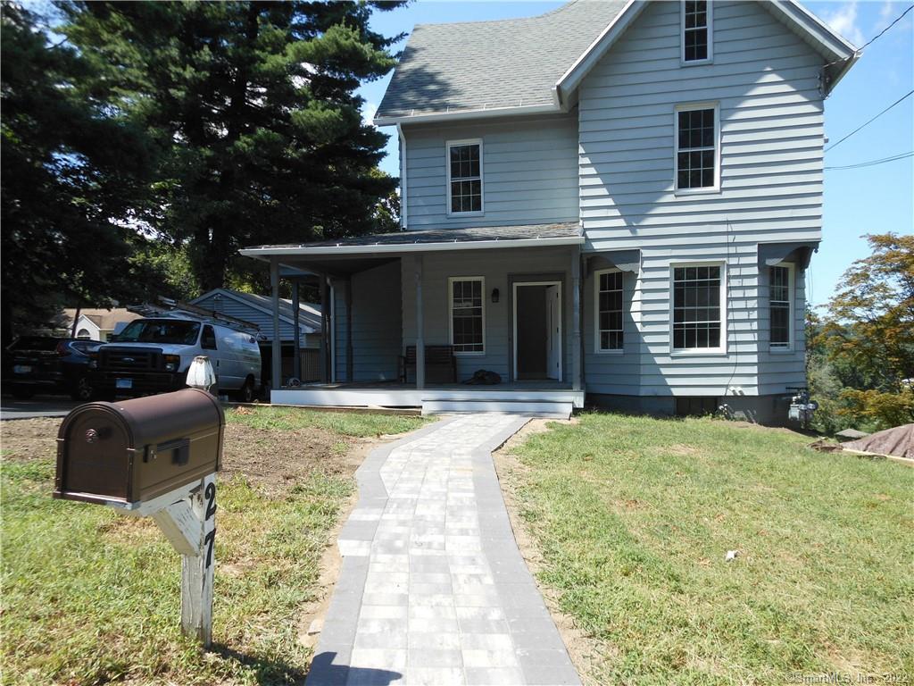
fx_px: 660
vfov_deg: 54.9
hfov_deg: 69.4
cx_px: 457
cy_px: 343
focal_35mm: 25
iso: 80
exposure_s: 1/500
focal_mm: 4.5
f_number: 3.2
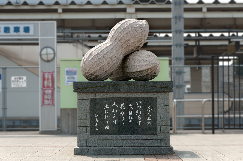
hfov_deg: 17.1
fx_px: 809
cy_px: 80
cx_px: 122
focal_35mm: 120
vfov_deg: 11.4
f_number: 8
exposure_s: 1/800
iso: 200
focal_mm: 120
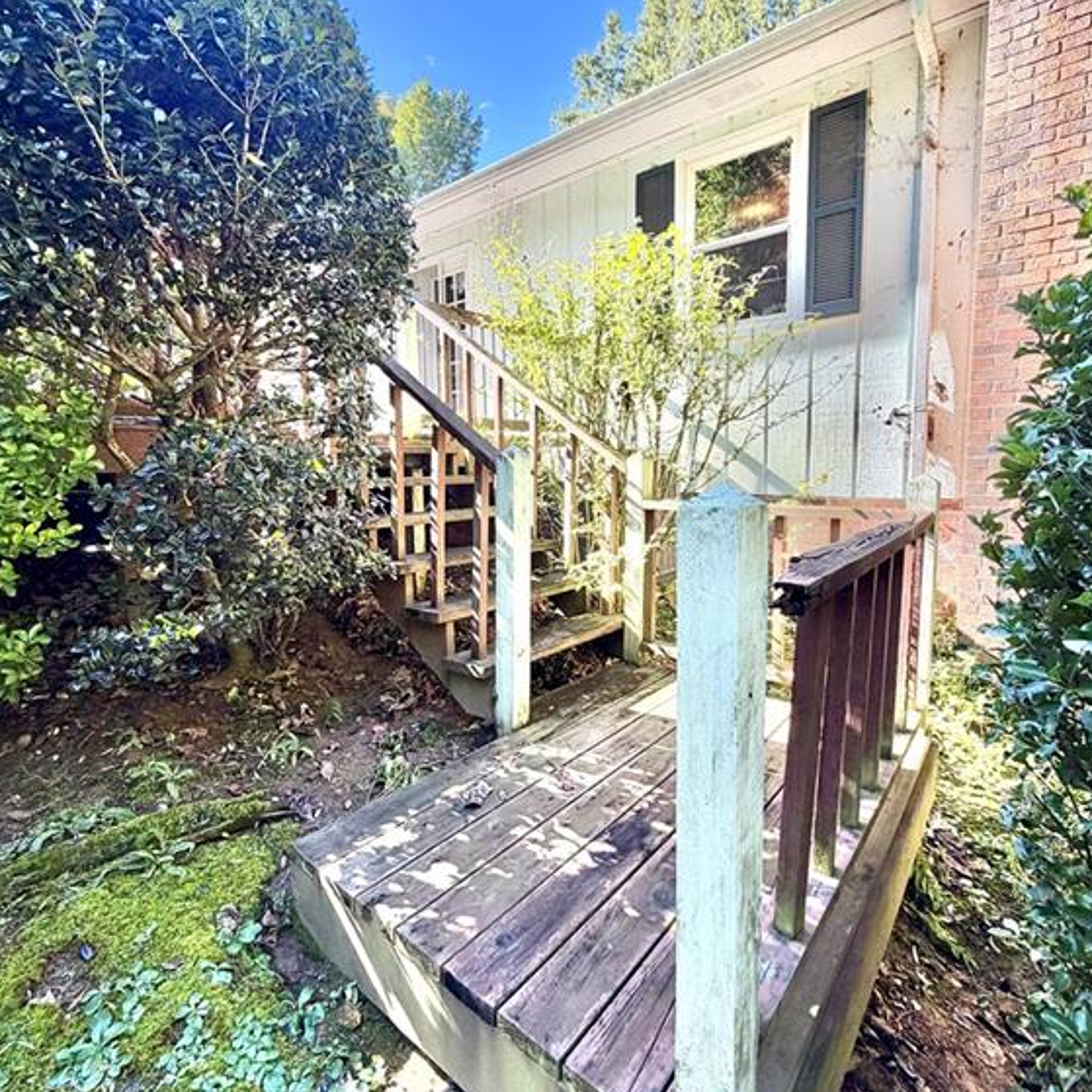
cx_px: 549
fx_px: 607
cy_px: 524
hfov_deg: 84.0
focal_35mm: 17
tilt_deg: -5.6
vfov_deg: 83.9
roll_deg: +1.1
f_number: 2.2
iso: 40
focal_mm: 2.22
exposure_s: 1/192
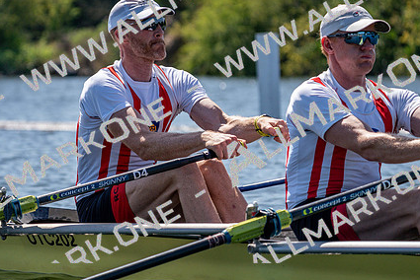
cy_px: 94
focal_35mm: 273
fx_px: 3187
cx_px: 142
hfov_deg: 7.5
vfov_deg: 5.0
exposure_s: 1/2000
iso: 250
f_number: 5.6
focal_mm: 200
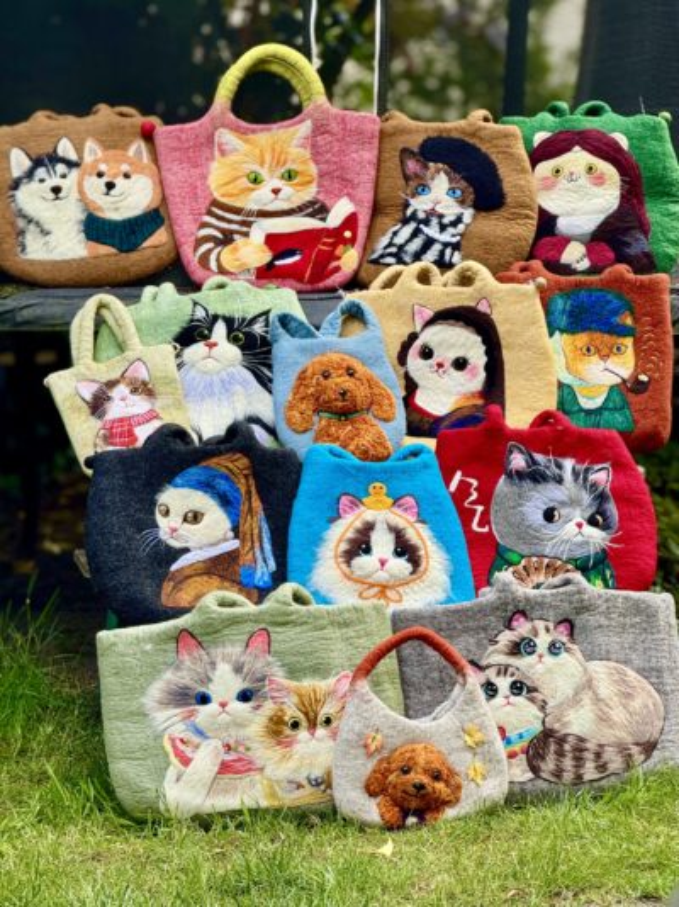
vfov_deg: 16.4
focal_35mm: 120
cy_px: 454
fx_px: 3141
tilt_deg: -8.0
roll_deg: +0.2
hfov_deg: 12.3
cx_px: 340
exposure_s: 1/210
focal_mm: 15.66
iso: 50
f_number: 2.8
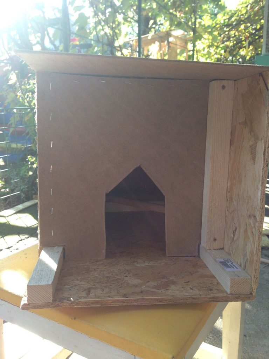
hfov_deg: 42.9
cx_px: 134
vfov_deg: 55.4
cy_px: 180
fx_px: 342
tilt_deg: -11.4
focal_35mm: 33
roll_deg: -2.8
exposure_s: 1/120
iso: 80
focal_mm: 4.12
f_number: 2.4
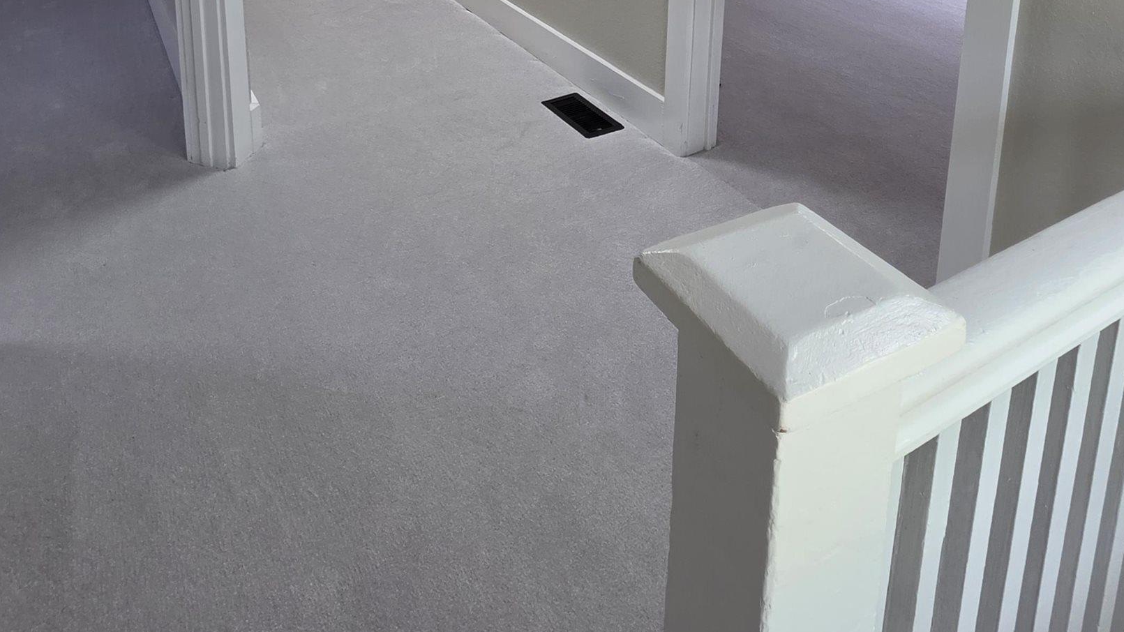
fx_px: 805
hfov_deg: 69.8
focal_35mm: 27
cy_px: -117
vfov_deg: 34.7
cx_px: 535
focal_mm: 2.2
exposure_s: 1/120
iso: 125
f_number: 1.9
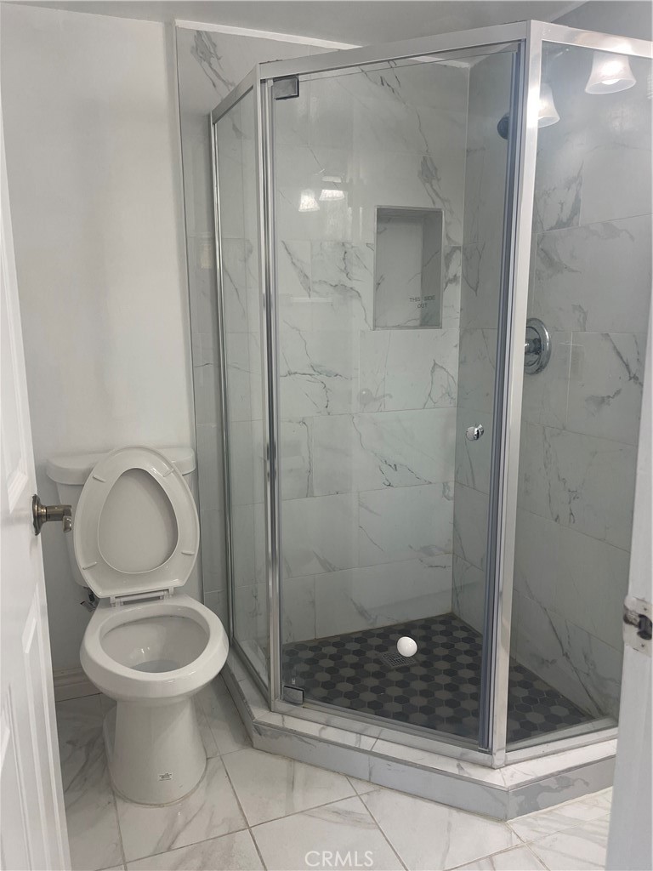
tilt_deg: -11.8
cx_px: 326
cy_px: 436
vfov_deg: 69.4
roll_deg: +0.6
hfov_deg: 54.9
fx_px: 629
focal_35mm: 25
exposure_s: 1/120
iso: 100
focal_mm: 5.1
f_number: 1.6
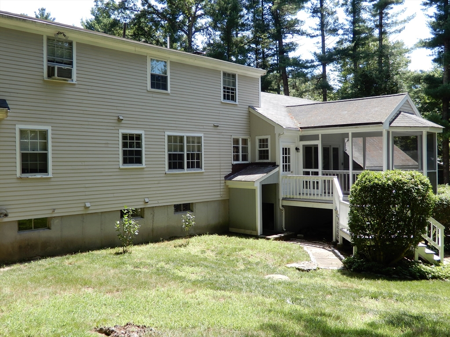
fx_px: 455
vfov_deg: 40.7
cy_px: 168
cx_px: 225
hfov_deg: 52.6
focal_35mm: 35
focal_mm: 6.2
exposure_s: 1/200
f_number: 4
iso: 80
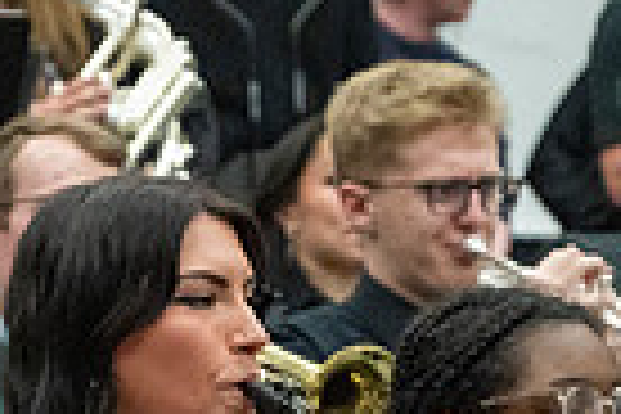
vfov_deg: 4.6
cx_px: -90
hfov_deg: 7.0
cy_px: 857
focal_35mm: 294
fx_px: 5071
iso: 10000
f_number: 4
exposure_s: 1/500
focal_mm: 70
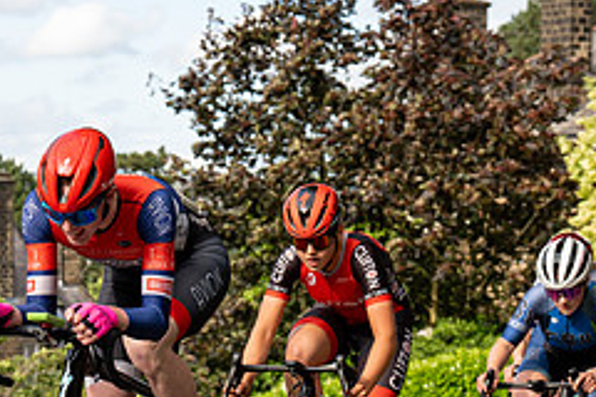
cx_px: 139
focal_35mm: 169
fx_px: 2798
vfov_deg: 8.1
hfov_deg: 12.1
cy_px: 376
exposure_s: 1/640
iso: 400
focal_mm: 70
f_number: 6.3
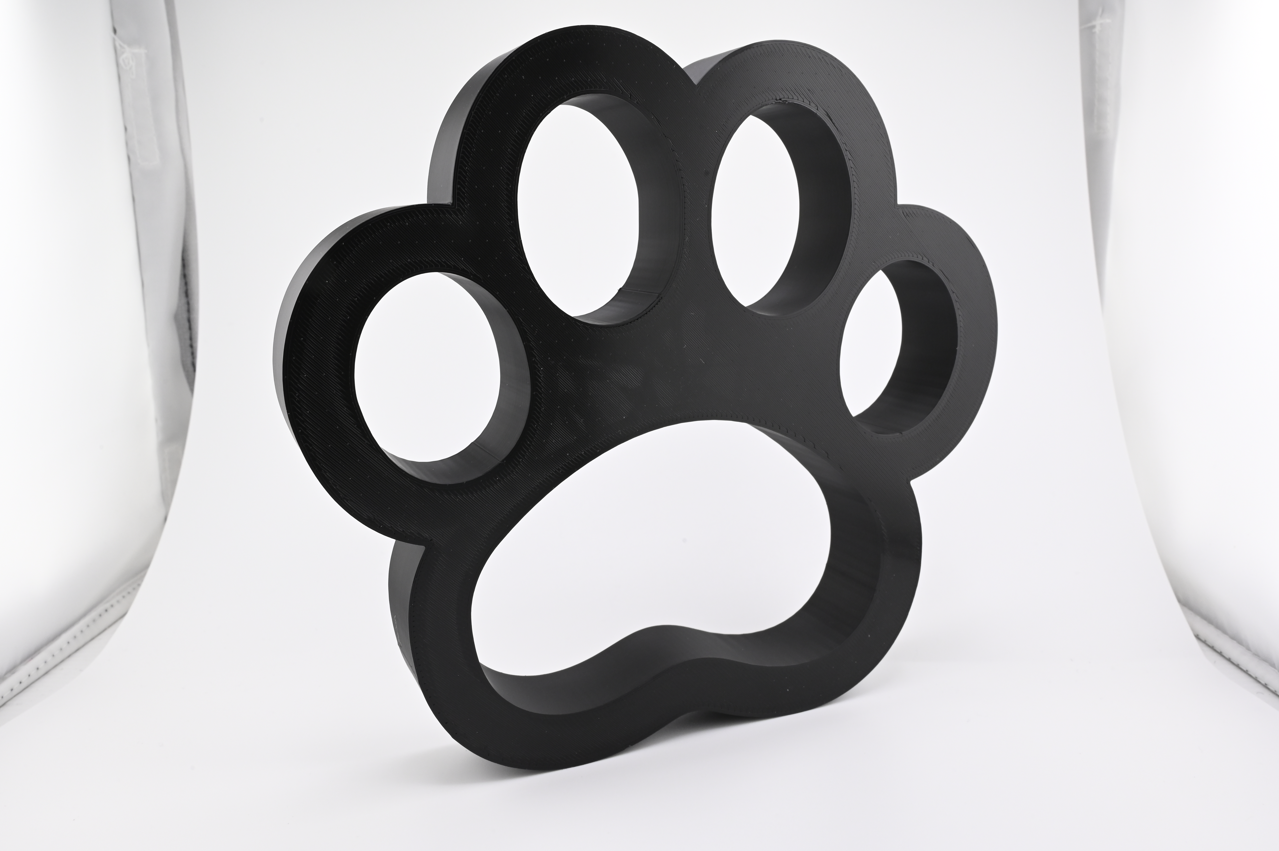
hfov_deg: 63.7
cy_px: 426
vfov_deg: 44.9
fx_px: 1030
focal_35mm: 29
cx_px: 640
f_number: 20
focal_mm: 29
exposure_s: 1/160
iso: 1000
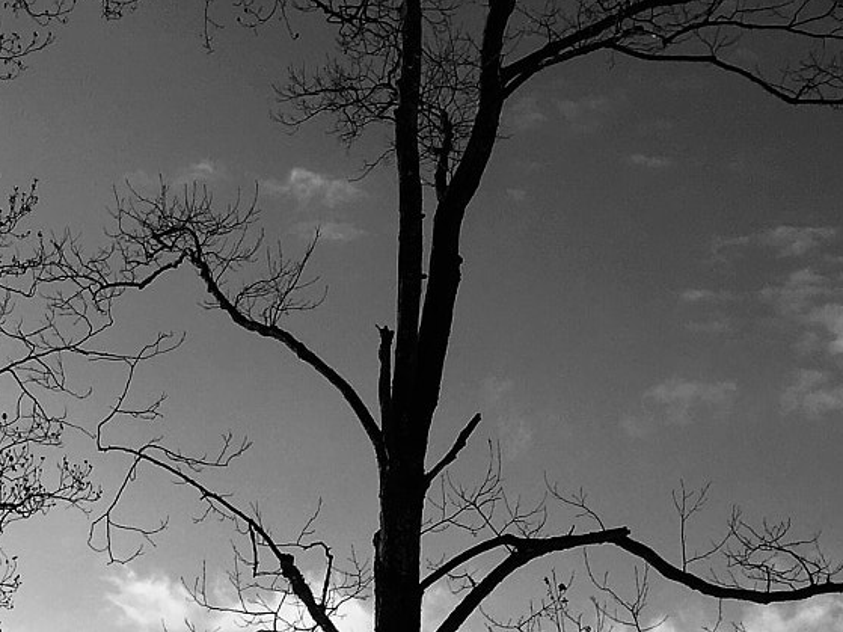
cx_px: 170
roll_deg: +0.2
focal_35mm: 83
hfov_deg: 23.2
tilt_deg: +0.6
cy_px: 801
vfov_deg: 16.8
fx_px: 2021
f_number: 2.2
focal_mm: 4.15
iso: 25
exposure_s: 1/5128
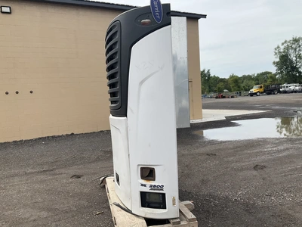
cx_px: 151
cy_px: 114
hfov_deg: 61.7
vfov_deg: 48.2
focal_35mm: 29
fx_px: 253
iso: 25
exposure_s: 1/1675
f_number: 1.8
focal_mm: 3
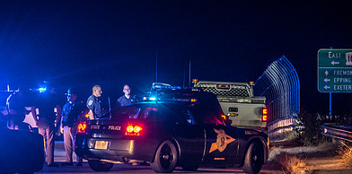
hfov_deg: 5.2
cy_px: 83
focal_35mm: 427
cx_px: 168
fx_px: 3876
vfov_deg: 2.6
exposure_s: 1/40
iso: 2000
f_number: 5.3
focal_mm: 165
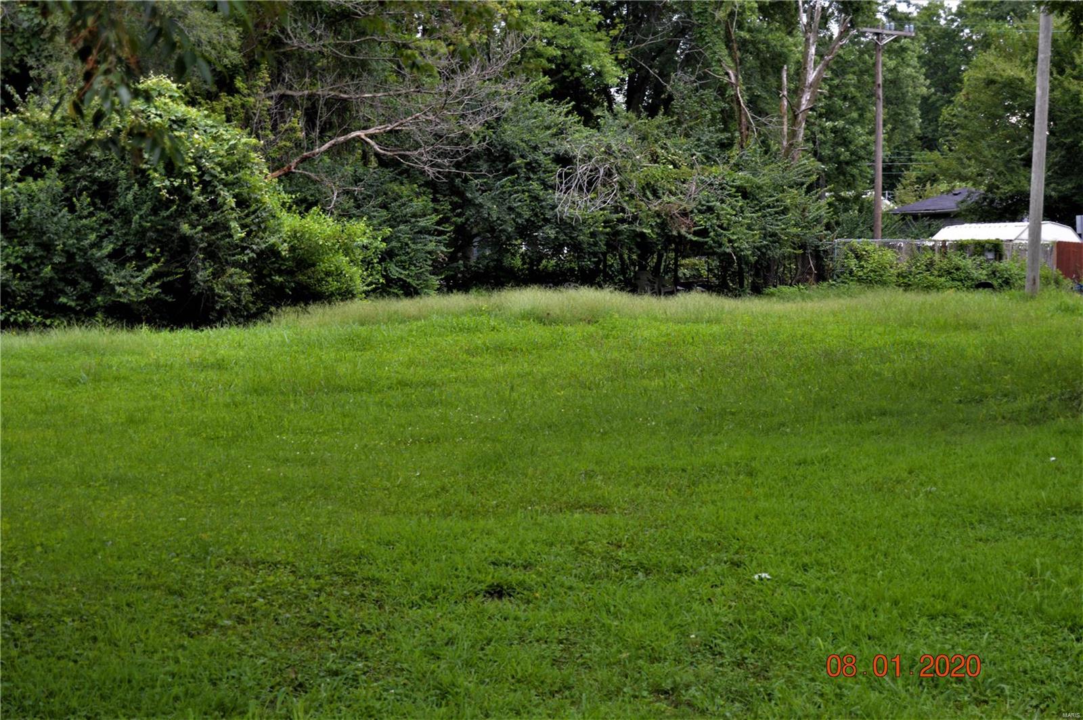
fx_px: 2479
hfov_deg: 24.6
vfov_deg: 16.5
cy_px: 360
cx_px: 542
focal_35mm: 82
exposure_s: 1/125
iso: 280
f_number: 5.6
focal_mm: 55
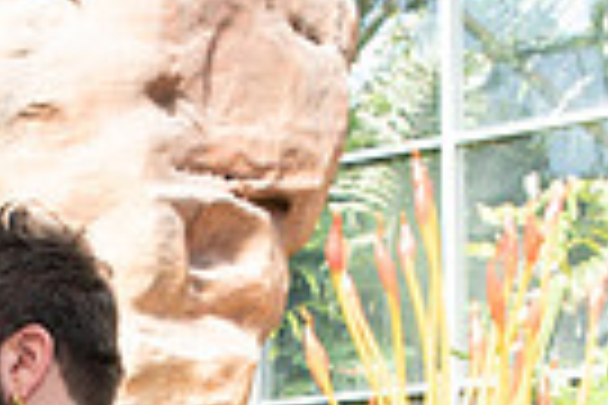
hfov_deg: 19.3
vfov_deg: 12.2
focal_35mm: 103
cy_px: 734
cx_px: 0
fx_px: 1739
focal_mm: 24
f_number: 4.5
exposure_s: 1/200
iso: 400
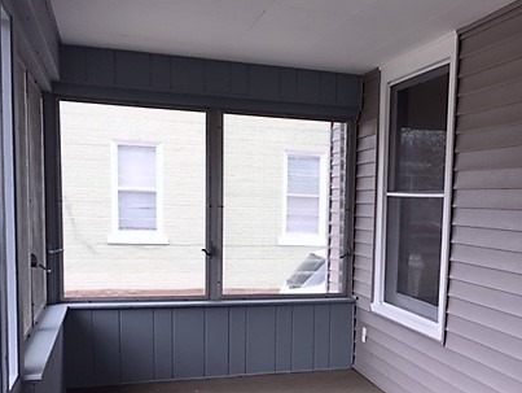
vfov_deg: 30.9
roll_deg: -1.7
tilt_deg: -7.1
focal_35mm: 46
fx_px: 694
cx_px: 377
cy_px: 301
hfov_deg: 40.3
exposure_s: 1/60
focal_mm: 4.15
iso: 32
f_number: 2.2
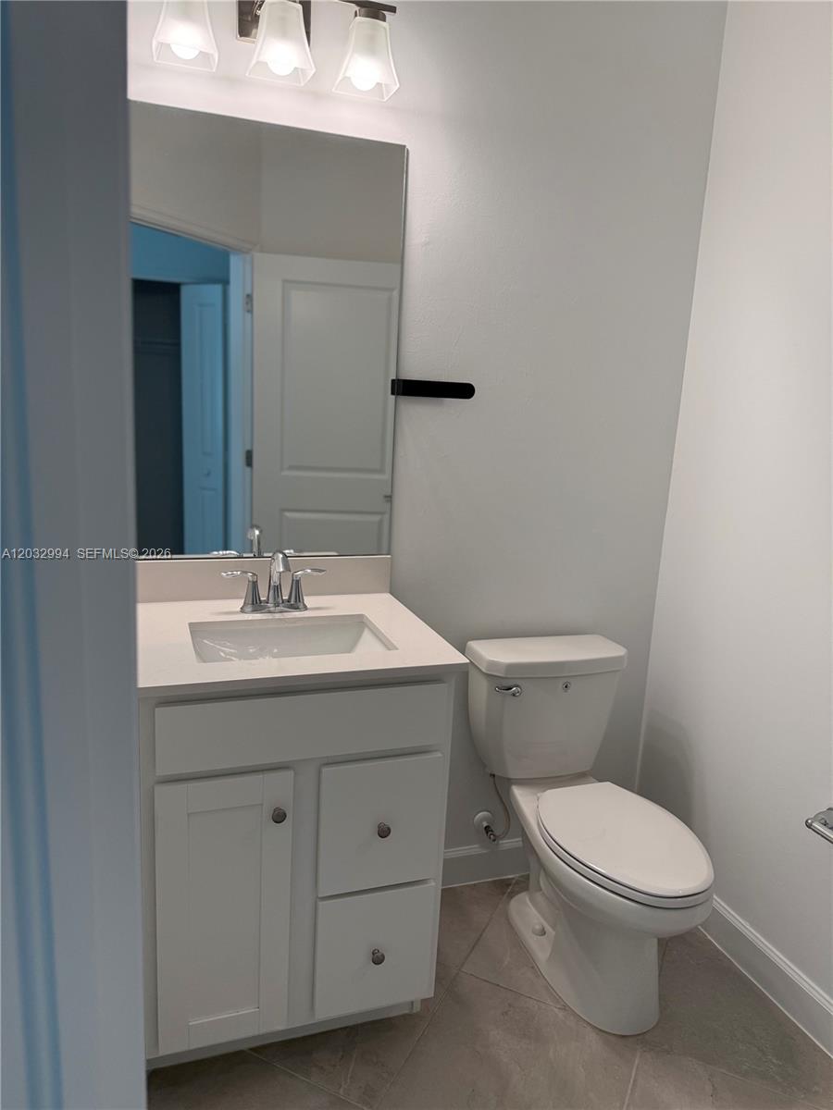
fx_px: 770
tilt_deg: -11.2
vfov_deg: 71.6
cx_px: 416
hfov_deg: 56.8
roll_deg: -3.4
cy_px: 555
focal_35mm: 24
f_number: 1.78
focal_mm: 6.76
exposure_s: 1/227
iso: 125
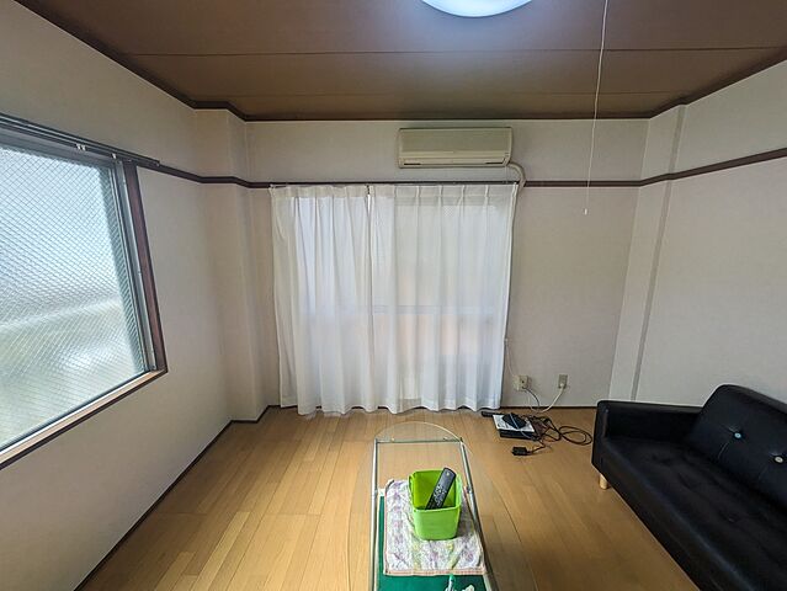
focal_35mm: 14
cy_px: 296
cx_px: 394
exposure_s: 1/264
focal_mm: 1.83
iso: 47
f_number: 2.2
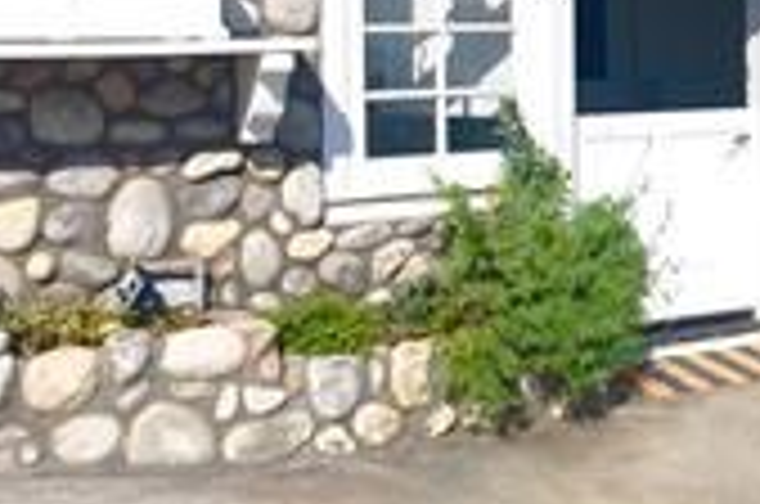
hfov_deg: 31.3
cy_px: 40
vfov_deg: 21.6
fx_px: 1285
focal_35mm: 61
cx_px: 690
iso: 32
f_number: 2.2
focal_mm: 4.15
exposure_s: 1/920
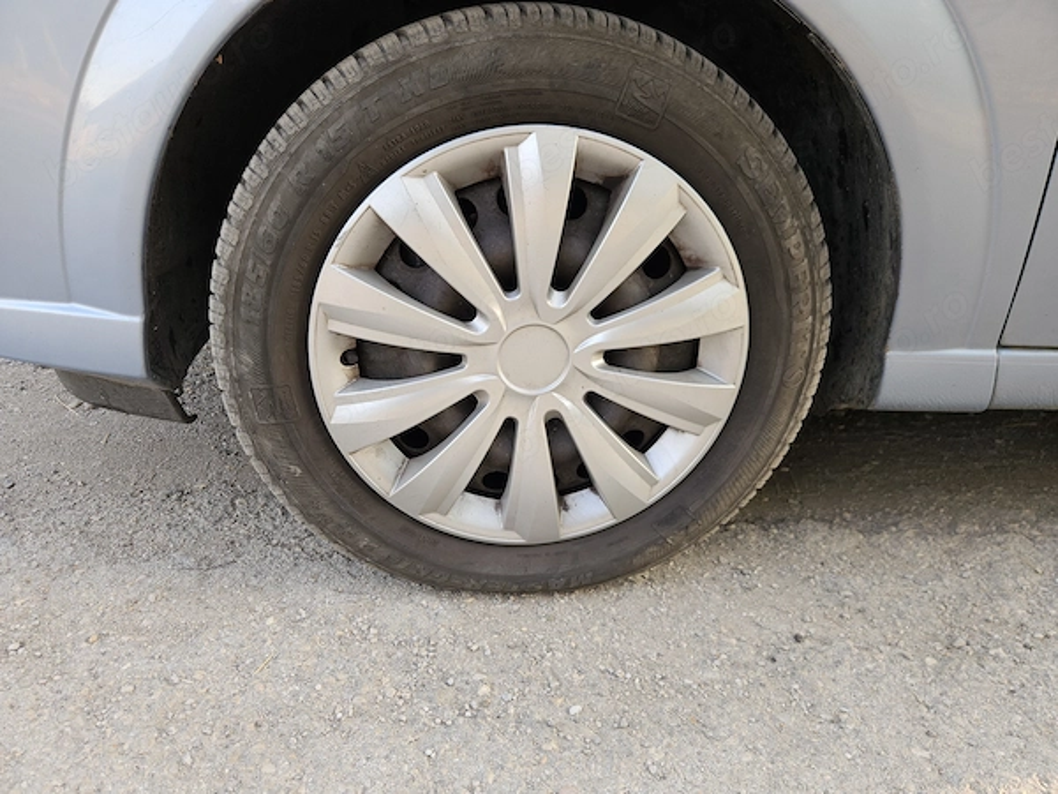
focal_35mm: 23
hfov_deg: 73.9
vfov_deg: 58.9
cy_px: 397
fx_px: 703
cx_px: 529
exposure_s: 1/180
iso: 100
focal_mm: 5.4
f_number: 1.8
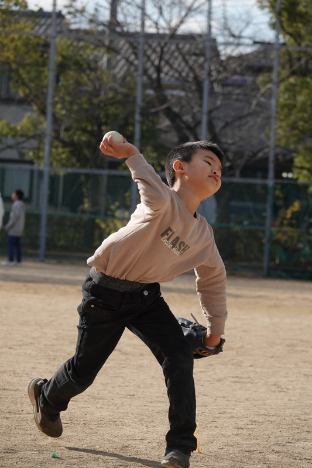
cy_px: 234
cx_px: 156
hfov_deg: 7.2
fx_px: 2497
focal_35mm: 192
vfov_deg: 10.7
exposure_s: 1/1250
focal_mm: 70.27
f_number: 4
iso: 200
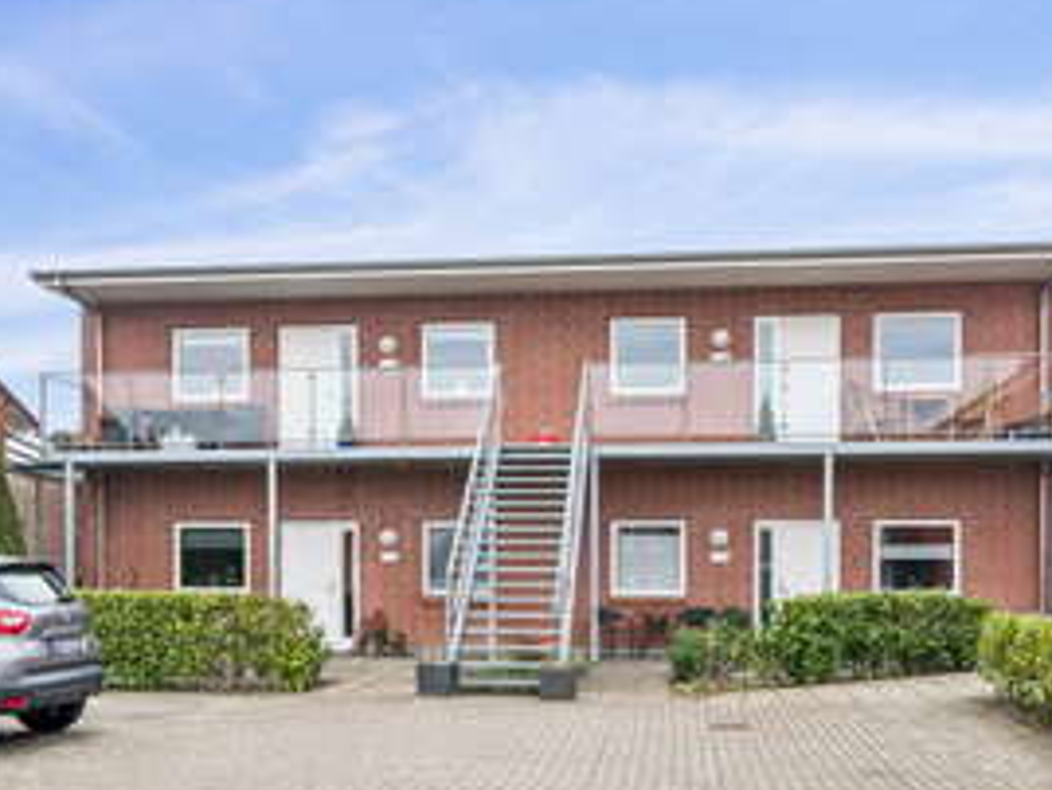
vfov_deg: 36.7
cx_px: 485
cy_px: 489
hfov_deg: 47.8
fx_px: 1186
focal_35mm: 39
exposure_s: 1/125
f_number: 6.3
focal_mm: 26
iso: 800
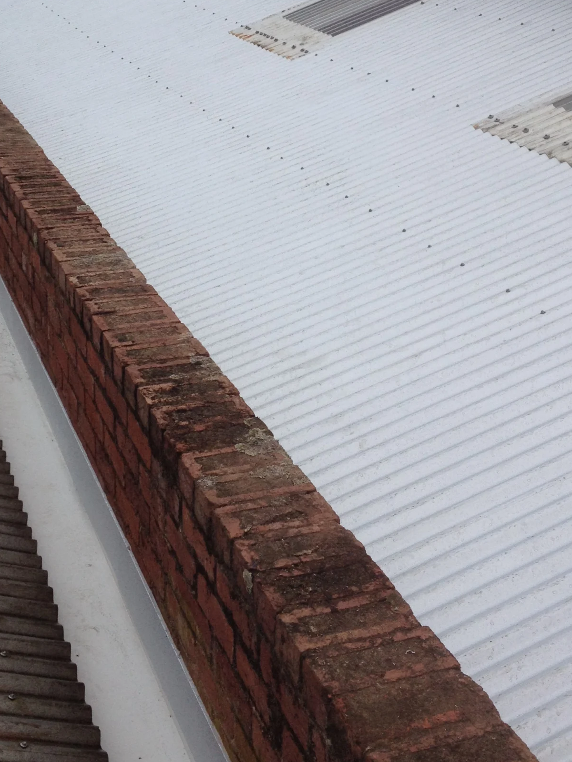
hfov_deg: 26.1
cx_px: 243
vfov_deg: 34.1
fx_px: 1234
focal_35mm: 56
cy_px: 264
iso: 64
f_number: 2.4
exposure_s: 1/204
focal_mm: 4.28
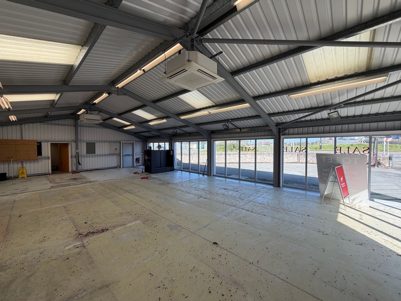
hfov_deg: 102.1
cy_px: 150
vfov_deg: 85.7
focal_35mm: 14
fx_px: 162
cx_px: 200
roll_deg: +0.8
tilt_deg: -1.6
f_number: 2.2
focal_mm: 2.22
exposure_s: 1/243
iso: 40
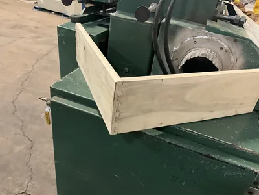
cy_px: 98
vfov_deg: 48.2
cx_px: 130
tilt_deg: -33.4
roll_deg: -6.9
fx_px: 217
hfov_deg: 61.7
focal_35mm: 29
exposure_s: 1/32
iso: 320
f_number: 1.8
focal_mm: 3
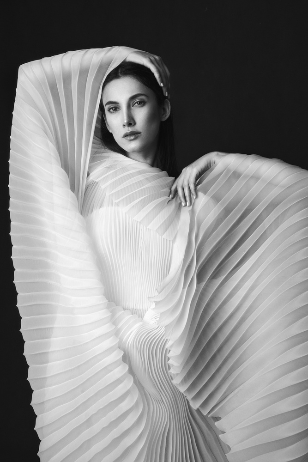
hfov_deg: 27.0
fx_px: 641
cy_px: 231
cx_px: 154
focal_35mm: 50
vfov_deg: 39.6
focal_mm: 50
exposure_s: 1/125
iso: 400
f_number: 10
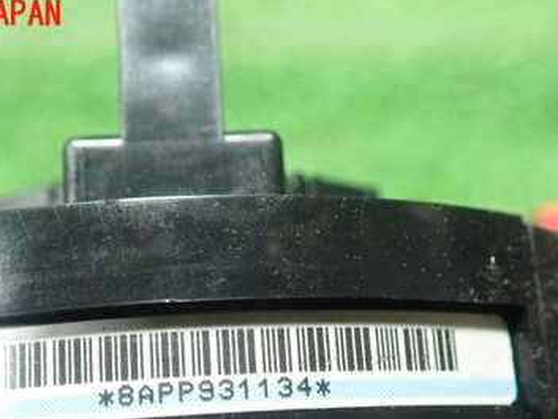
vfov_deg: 27.8
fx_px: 822
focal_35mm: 51
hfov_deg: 37.4
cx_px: 248
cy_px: 351
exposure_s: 1/100
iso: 800
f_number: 2.3
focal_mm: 5.5
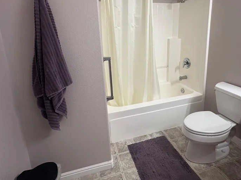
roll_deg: +0.7
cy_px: 65
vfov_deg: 62.3
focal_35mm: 21
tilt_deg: -13.7
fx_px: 146
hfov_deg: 78.9
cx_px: 129
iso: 200
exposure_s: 1/60
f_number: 2.2
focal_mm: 2.22
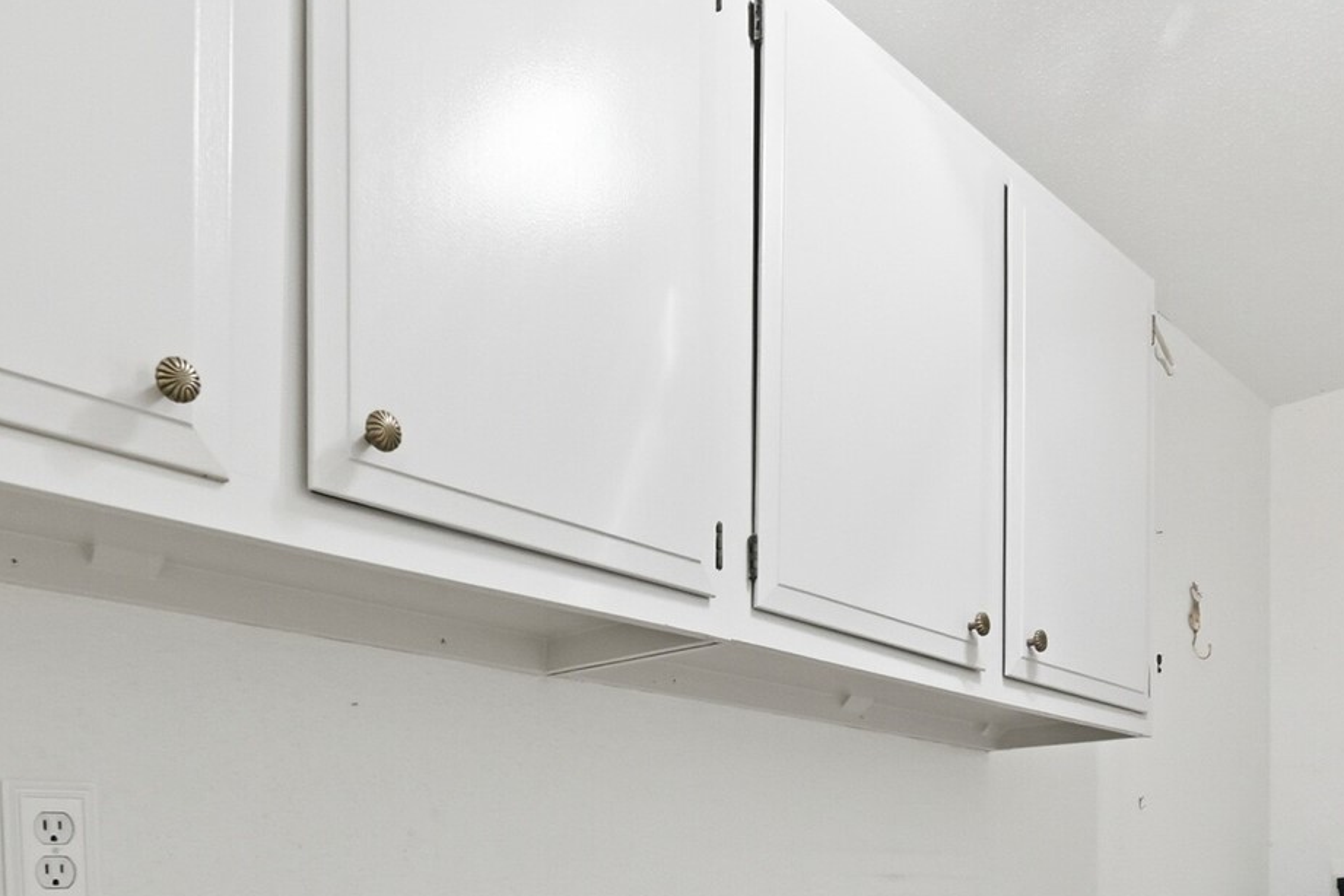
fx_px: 1232
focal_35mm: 33
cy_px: 900
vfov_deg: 36.0
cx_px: 673
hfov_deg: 57.2
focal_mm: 14
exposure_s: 1/6
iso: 400
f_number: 8
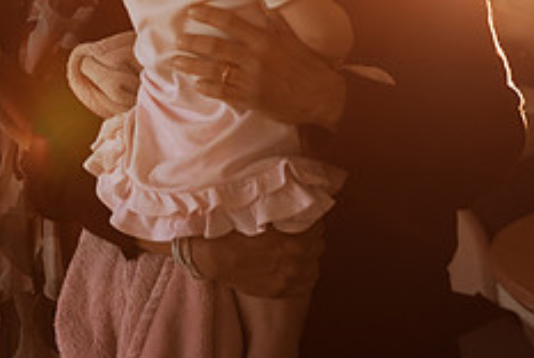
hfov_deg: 20.0
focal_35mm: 102
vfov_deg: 13.2
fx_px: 1515
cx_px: 290
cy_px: -46
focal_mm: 40
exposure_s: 1/400
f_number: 2.8
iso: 1250
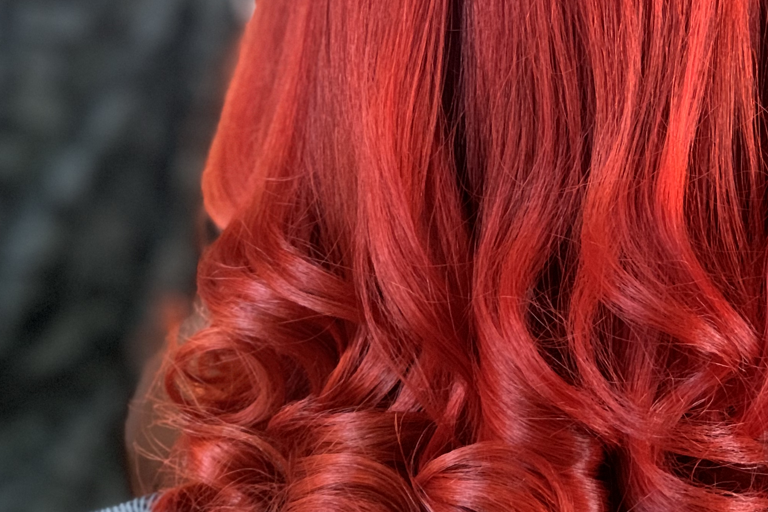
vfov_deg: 12.7
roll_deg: -2.6
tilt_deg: -12.6
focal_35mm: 108
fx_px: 2304
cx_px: 528
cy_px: 178
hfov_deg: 18.9
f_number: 2.4
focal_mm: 6
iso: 250
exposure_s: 1/60
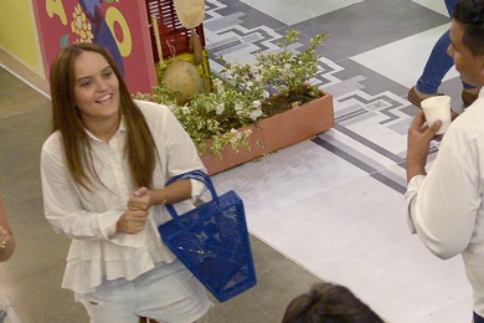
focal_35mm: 162
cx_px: 887
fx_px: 2178
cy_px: -107
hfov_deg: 11.7
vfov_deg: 8.3
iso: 1250
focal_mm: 35
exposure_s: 1/100
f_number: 4.5
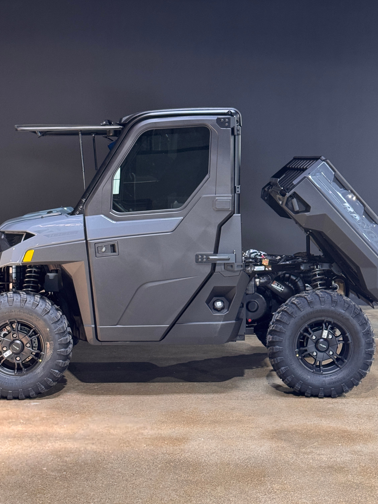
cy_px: 202
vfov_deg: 30.2
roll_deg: +0.4
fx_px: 932
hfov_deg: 22.9
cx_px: 189
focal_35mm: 64
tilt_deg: -1.9
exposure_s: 1/60
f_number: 1.78
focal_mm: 6.76
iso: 250
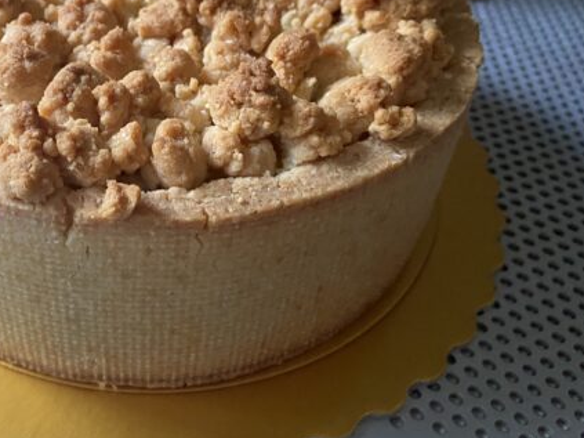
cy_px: 146
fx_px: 692
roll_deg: -1.5
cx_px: 159
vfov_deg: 34.8
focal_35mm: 41
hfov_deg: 44.5
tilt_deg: -41.1
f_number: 1.8
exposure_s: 1/45
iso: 500
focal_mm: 4.25
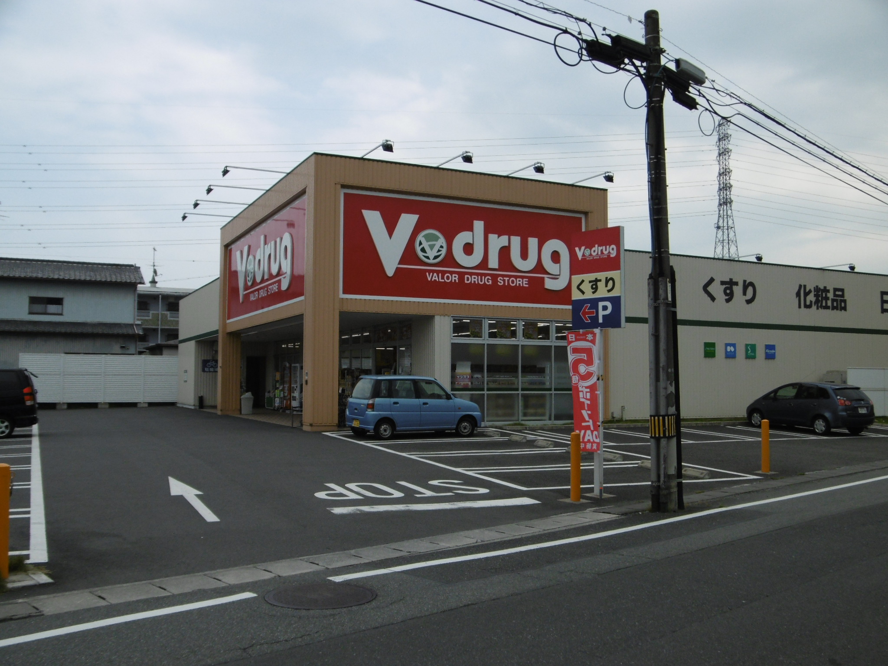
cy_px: 333
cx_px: 444
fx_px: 975
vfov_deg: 37.7
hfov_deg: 49.0
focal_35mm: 38
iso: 100
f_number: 9.3
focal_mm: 6.8
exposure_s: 1/200
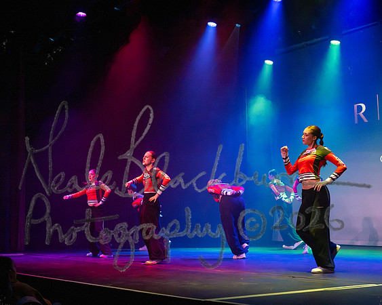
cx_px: 165
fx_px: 637
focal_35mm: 56
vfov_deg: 27.0
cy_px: 152
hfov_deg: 33.3
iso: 6400
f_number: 5
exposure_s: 1/400
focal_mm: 50
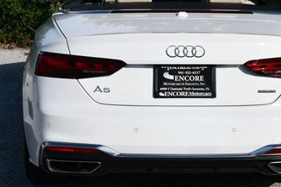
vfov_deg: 9.9
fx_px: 1078
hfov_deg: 14.8
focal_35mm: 138
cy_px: 65
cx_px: 189
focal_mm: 35
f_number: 9
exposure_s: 1/320
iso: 100
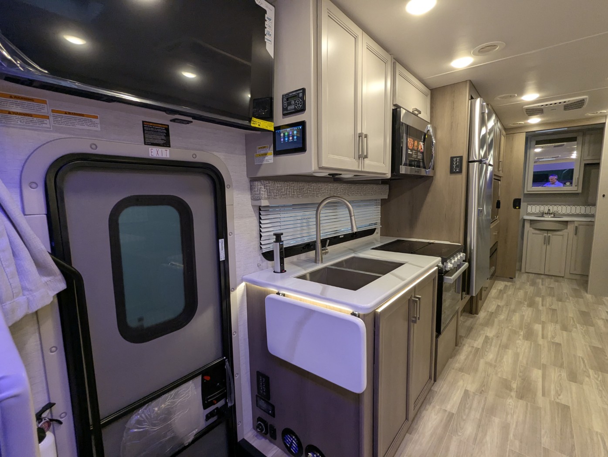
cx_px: 304
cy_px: 228
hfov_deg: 94.4
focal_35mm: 16
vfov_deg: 78.2
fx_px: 281
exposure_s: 1/82.5
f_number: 2.2
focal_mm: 2.35
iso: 225
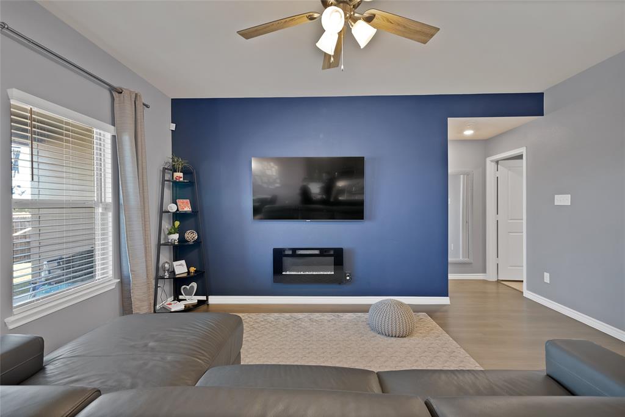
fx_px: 261
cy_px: 208
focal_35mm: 15
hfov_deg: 100.4
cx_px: 312
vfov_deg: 77.4
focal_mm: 15
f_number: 9
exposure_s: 1.6
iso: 640
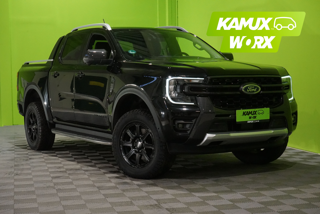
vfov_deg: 20.9
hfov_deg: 31.0
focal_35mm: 65
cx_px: 160
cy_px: 107
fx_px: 578
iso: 6400
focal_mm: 65
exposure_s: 1/80
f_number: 13
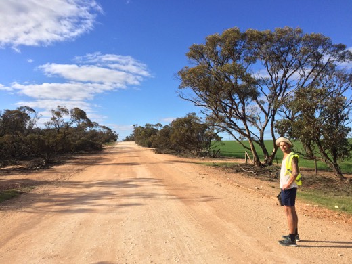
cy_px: 132
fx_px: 295
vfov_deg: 48.2
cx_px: 176
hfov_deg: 61.7
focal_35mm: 29
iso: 32
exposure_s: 1/2415
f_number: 2.2
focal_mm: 4.15
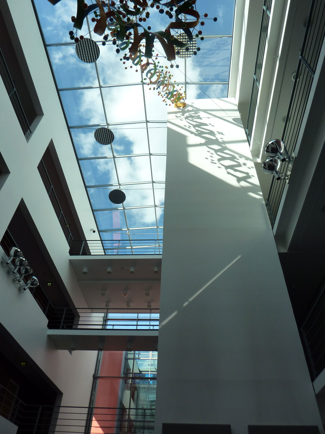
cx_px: 162
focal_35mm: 25
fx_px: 313
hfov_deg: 54.9
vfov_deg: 69.4
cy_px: 217
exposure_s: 1/250
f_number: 4
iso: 125
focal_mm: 4.1
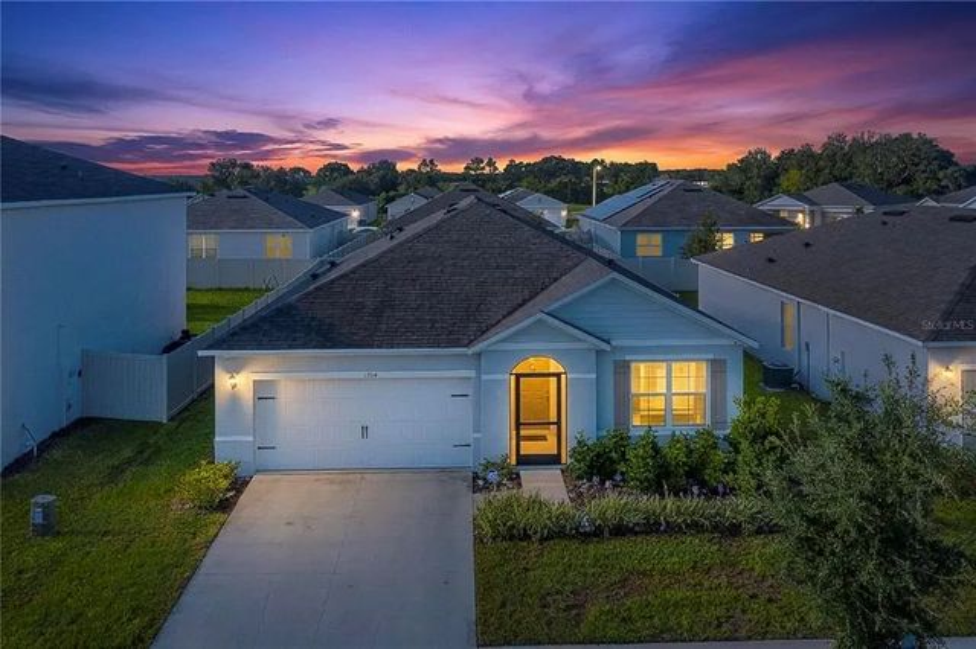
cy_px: 324
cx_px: 488
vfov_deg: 46.4
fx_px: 759
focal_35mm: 28
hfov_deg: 65.5
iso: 100
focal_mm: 10.26
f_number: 5.6
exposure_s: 1/400
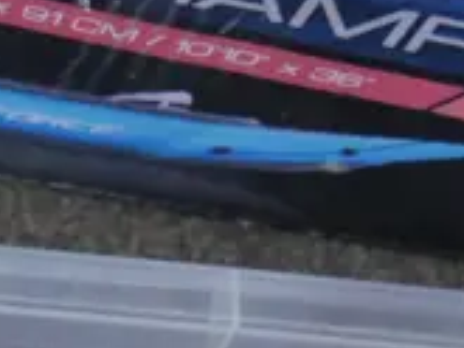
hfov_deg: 4.8
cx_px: 630
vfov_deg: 3.6
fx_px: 5486
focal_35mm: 409
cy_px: 932
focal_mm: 33
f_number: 5.4
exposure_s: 1/80
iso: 800
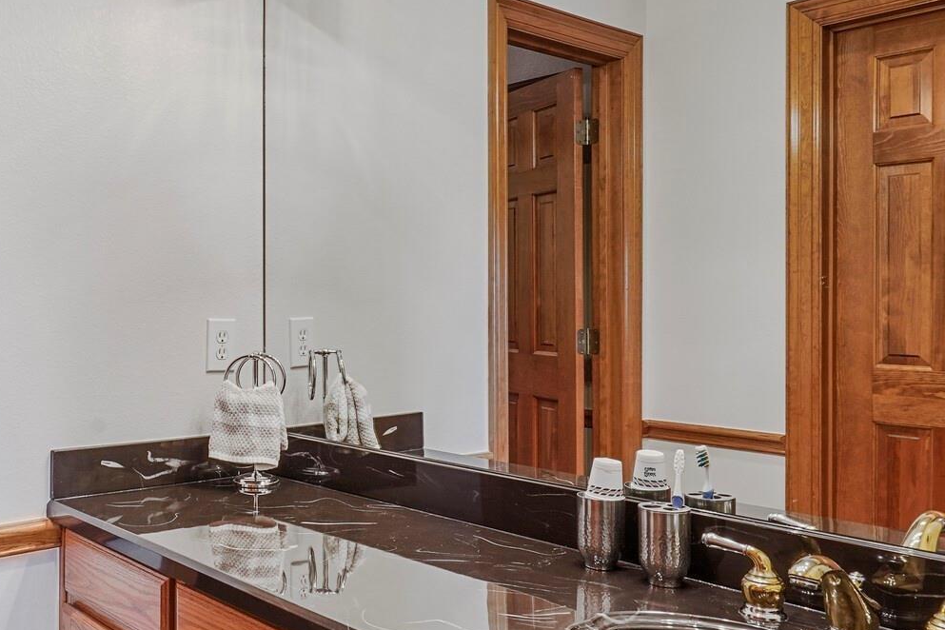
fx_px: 866
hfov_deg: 54.7
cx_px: 245
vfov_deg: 40.0
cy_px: 310
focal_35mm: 33
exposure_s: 1/3
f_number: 11
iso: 320
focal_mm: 16
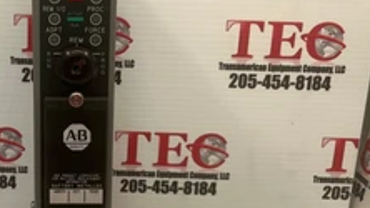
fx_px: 500
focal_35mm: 51
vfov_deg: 23.5
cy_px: 121
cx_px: 72
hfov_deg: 38.9
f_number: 1.6
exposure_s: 1/101
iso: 125
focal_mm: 5.1
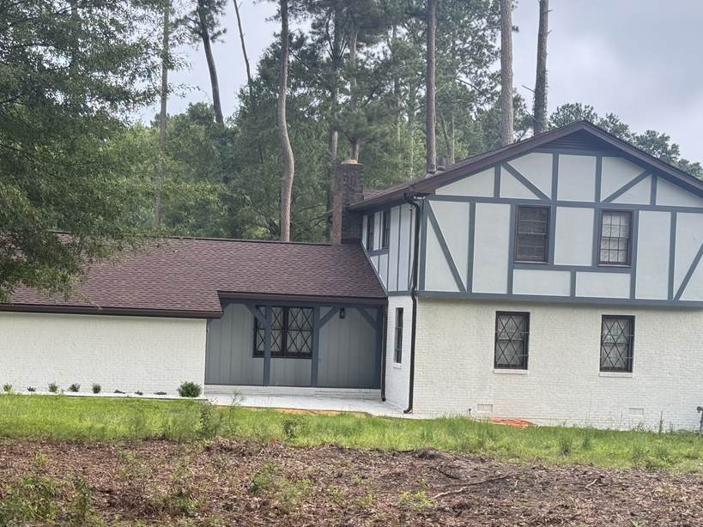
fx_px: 1523
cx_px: 357
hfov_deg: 26.0
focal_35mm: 75
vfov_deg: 19.6
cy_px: 356
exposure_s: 1/121
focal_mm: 6.76
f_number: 1.78
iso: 64
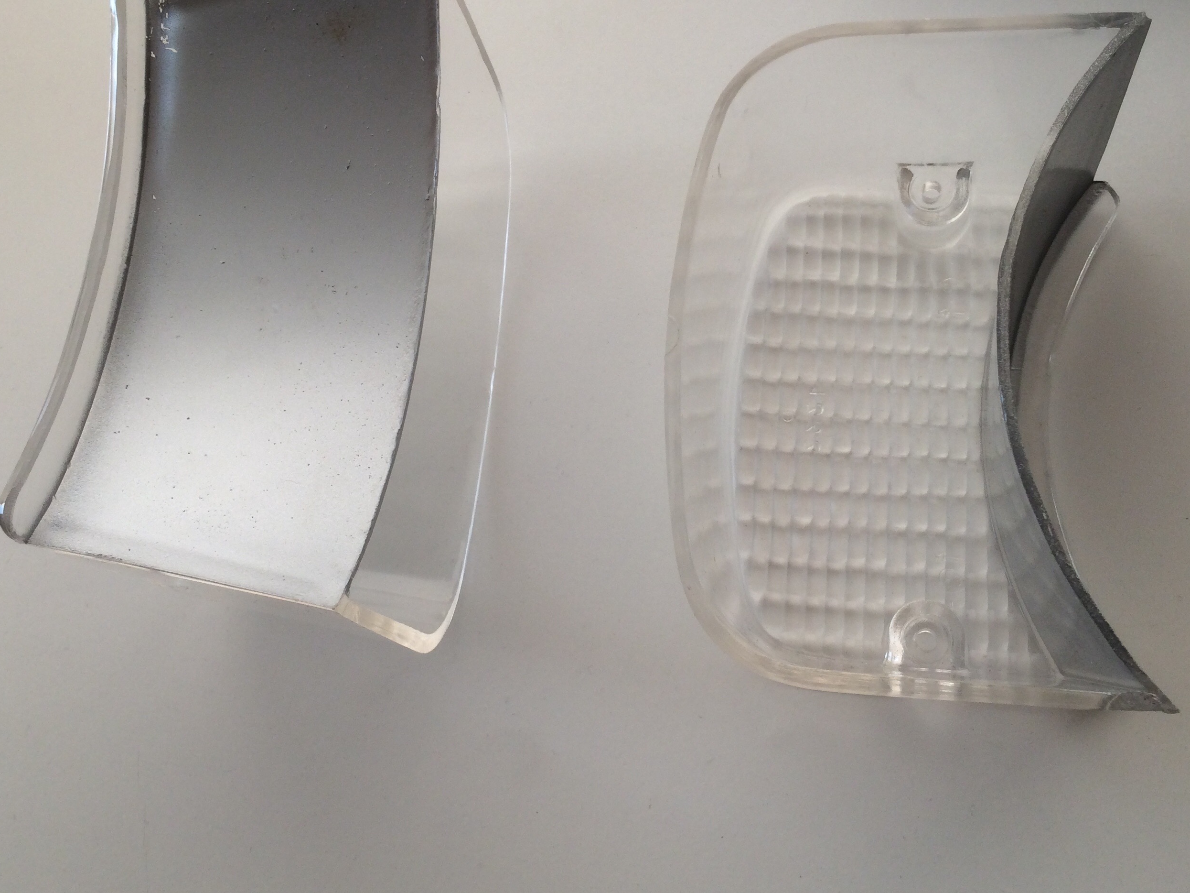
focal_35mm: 38
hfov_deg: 48.9
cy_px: 371
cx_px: 553
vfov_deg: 37.6
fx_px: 1306
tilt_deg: -71.7
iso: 50
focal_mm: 4.15
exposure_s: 1/100
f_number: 2.2
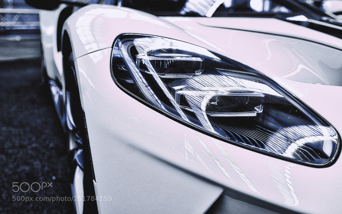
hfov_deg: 54.0
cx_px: 171
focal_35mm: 36
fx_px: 336
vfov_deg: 35.3
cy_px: 100
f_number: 2.8
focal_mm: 35
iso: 640
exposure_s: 1/40
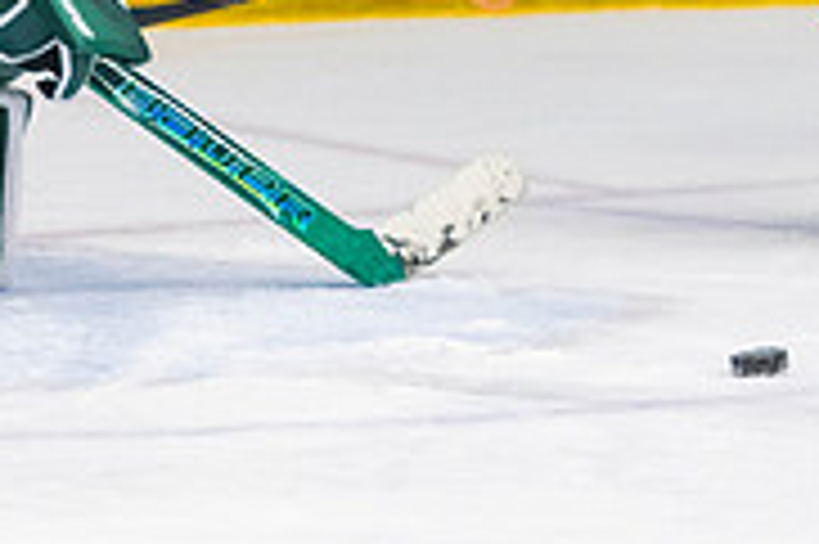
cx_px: -60
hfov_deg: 3.4
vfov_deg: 2.3
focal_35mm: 605
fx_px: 13751
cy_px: -126
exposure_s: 1/640
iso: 2500
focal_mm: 135
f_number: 3.2
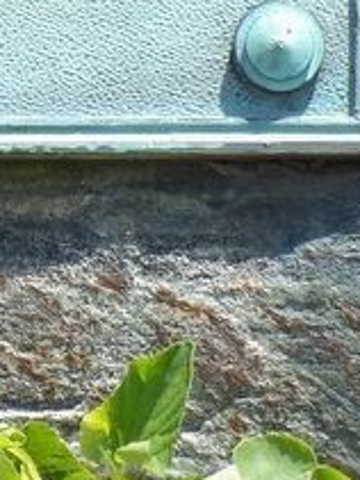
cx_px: -253
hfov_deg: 0.8
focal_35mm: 1941
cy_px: -307
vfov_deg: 1.0
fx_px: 26942
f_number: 4.1
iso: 100
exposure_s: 1/288
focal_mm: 91.8
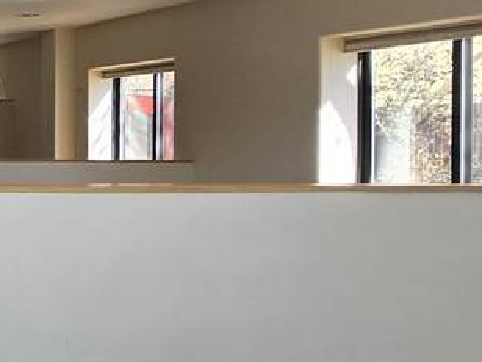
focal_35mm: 54
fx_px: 752
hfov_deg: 21.7
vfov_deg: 27.0
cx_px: -393
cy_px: 158
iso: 50
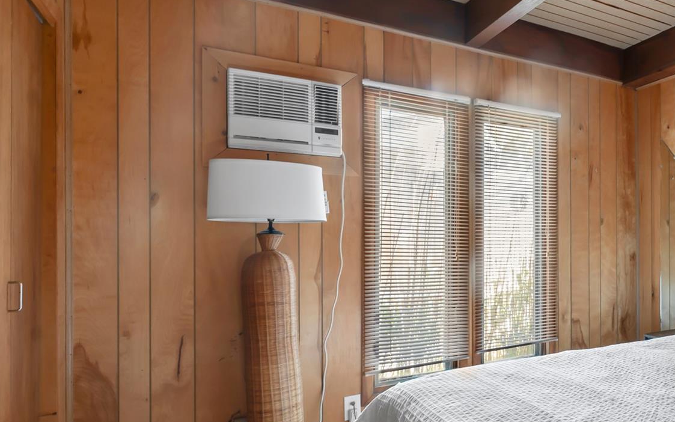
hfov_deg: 60.6
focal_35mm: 26
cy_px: 263
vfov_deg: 47.2
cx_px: 596
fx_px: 478
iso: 320
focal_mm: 14
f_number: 7.1
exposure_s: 1/3
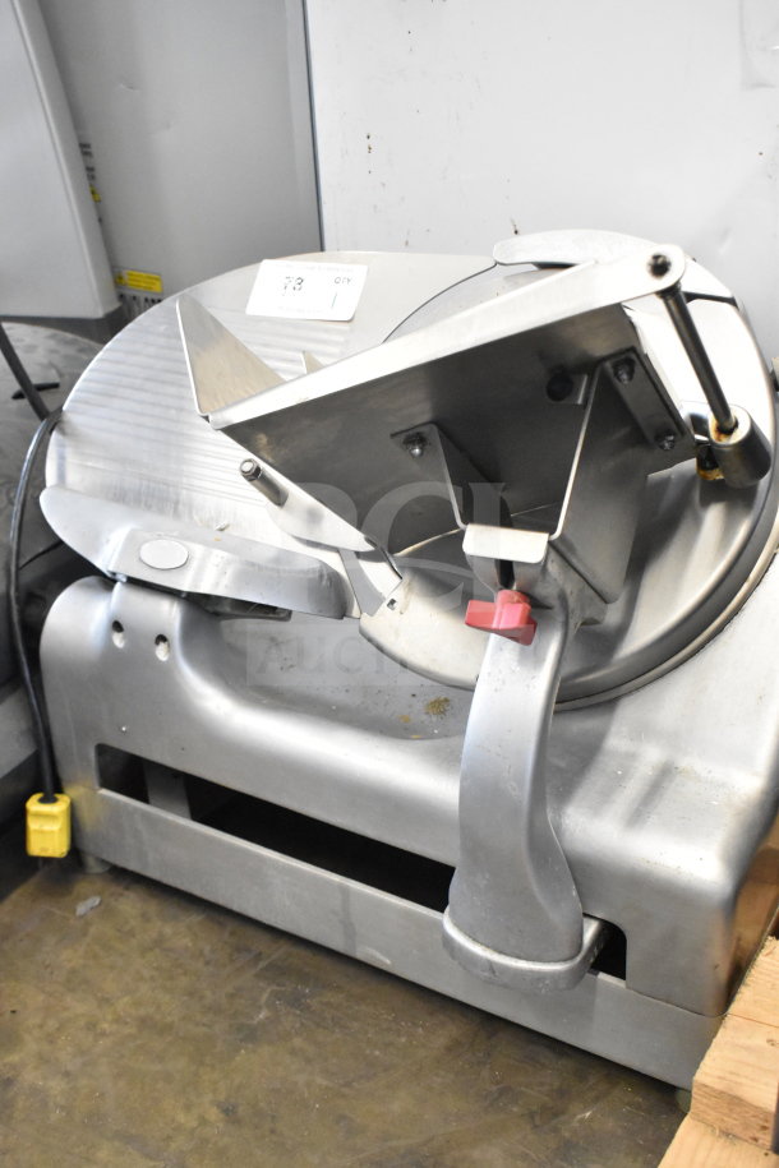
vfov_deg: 46.4
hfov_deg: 31.9
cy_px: 584
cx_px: 390
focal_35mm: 42
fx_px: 1363
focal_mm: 28
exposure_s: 1/160
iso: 6400
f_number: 6.3
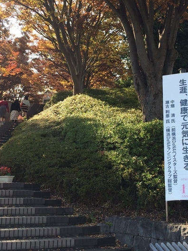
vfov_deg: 34.3
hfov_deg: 26.1
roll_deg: -0.5
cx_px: 92
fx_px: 405
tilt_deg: +9.0
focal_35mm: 56
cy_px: 106
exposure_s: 1/488
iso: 32
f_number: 2.2
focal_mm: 4.15
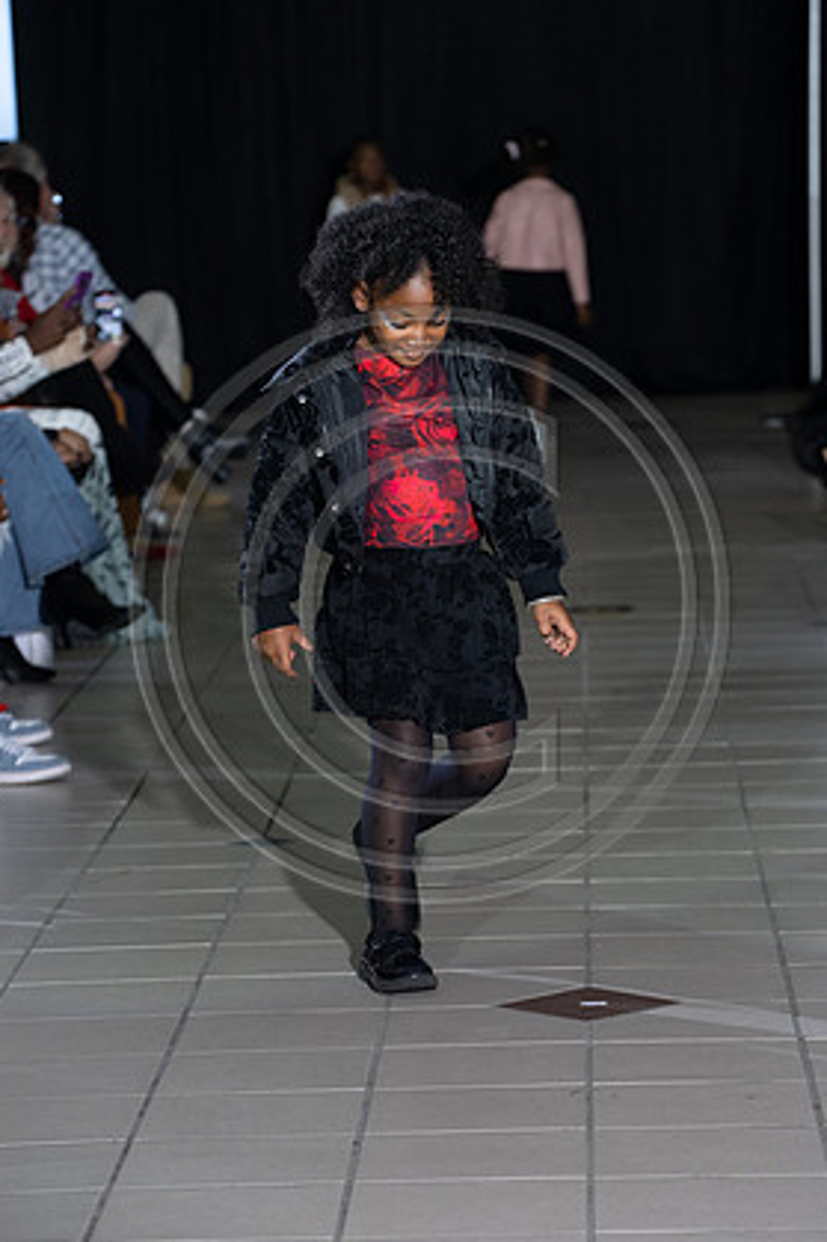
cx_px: 430
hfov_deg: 9.5
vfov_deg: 14.2
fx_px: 5000
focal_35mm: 145
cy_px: 602
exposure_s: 1/160
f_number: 5
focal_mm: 135
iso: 1250
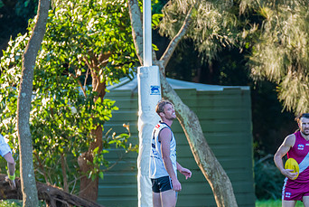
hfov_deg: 2.4
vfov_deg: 1.6
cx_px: 195
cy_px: 141
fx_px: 7279
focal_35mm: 847
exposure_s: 1/125
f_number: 7.1
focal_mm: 460
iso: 800
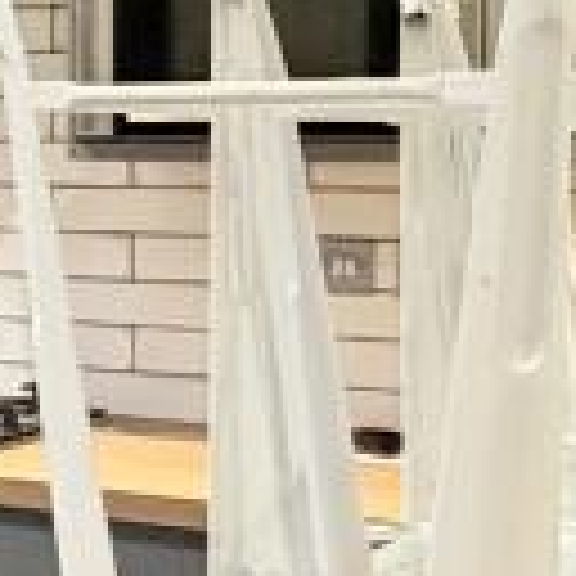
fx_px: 1864
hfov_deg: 16.9
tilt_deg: -0.4
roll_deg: -0.6
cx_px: -104
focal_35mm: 99
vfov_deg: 17.5
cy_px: 198
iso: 320
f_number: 2.2
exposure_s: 1/50
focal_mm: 2.22
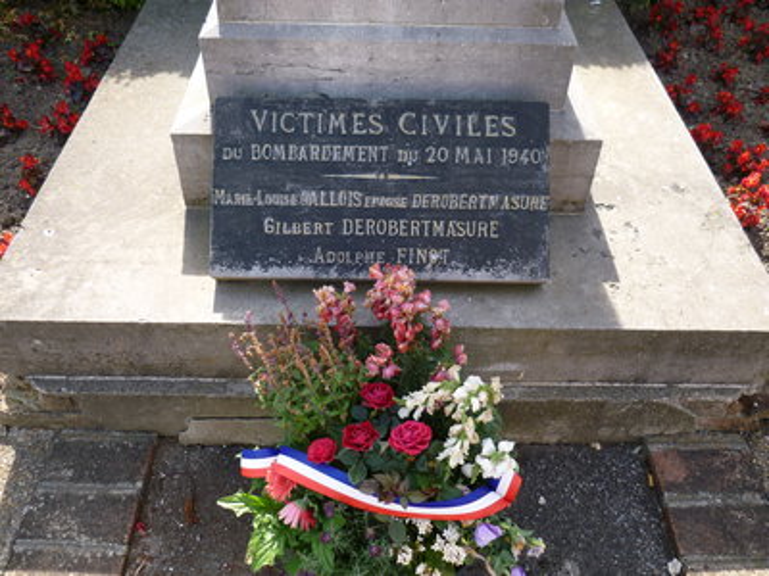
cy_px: 288
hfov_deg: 58.4
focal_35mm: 31
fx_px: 689
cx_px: 384
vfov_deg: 45.4
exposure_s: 1/250
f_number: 2.8
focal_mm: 5.5
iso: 80
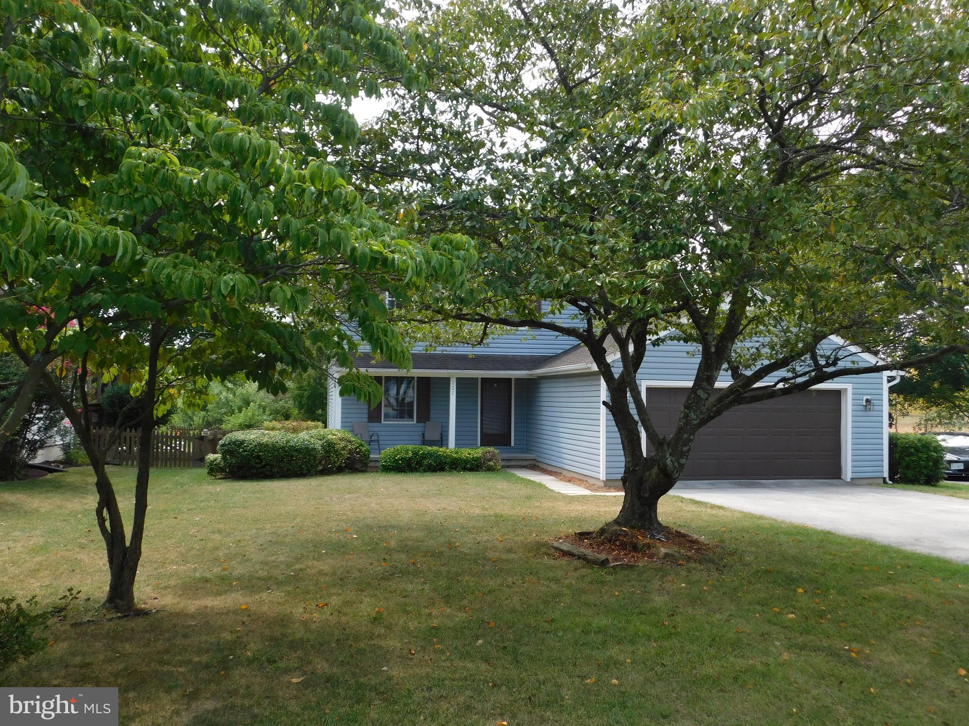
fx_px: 840
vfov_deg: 46.8
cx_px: 484
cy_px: 363
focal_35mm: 30
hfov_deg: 60.0
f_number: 3.2
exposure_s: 1/500
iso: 125
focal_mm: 5.3
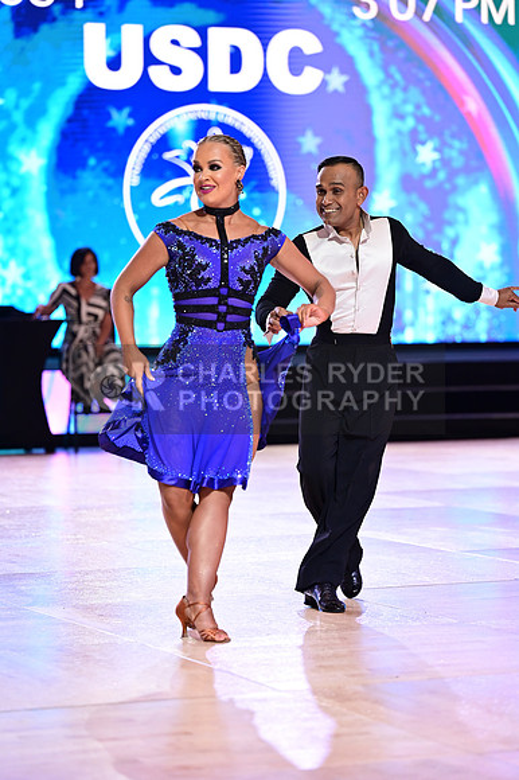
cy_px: 390
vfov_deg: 17.1
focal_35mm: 120
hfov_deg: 11.4
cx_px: 260
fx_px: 2598
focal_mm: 120
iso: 1600
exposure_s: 1/400
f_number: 2.8
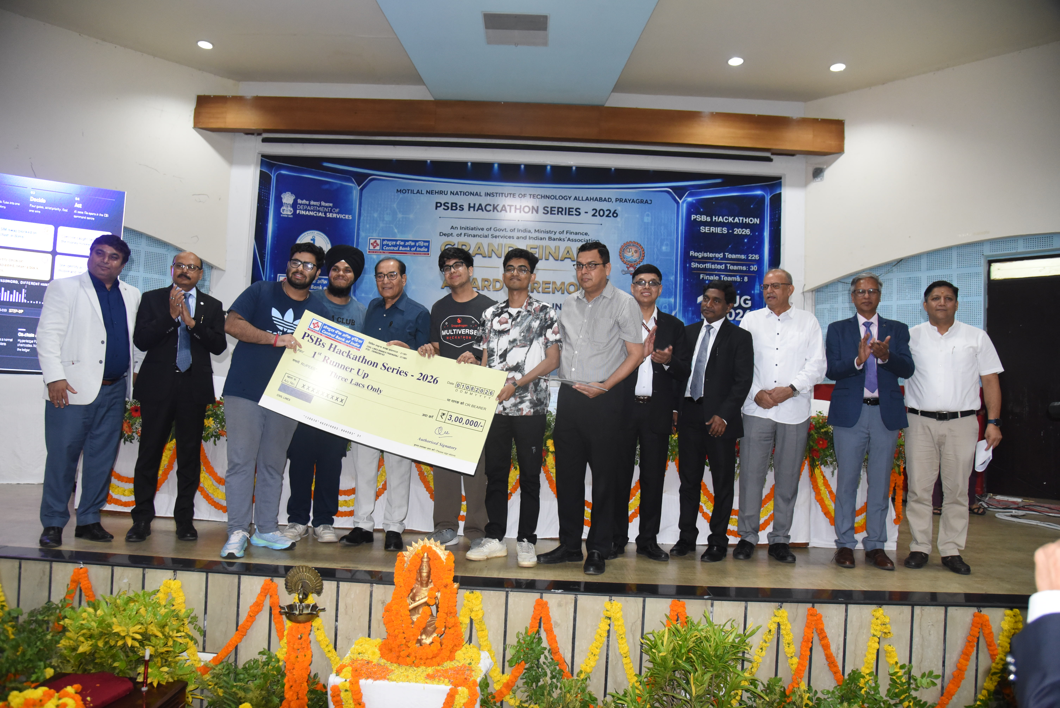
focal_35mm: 24
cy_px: 354
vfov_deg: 53.2
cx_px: 530
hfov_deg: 73.7
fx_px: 707
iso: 3200
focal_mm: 24
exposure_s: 1/100
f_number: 4.5
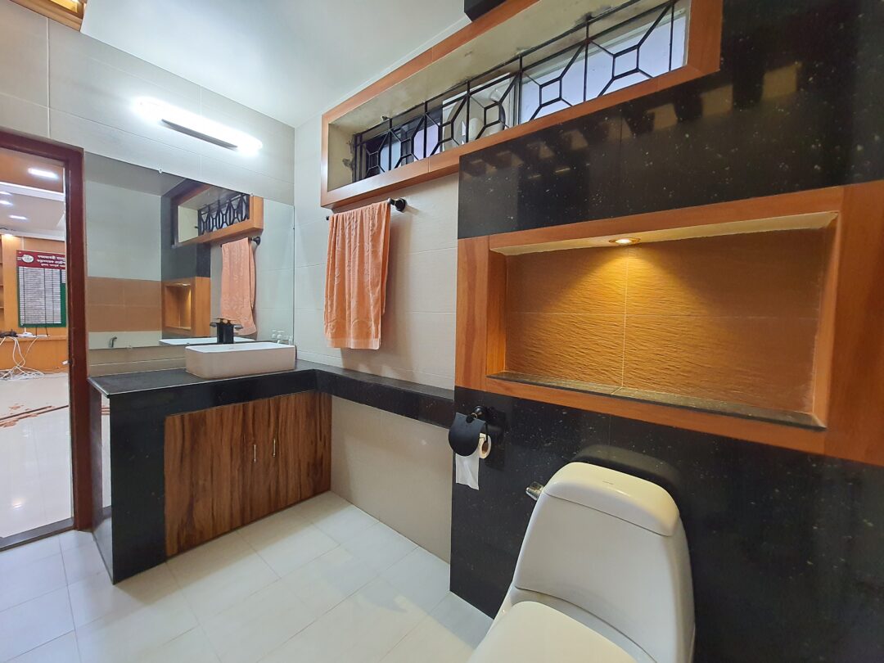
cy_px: 332
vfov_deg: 89.9
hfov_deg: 106.2
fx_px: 332
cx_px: 442
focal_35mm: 13
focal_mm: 1.74
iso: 250
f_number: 2.2
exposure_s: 1/50
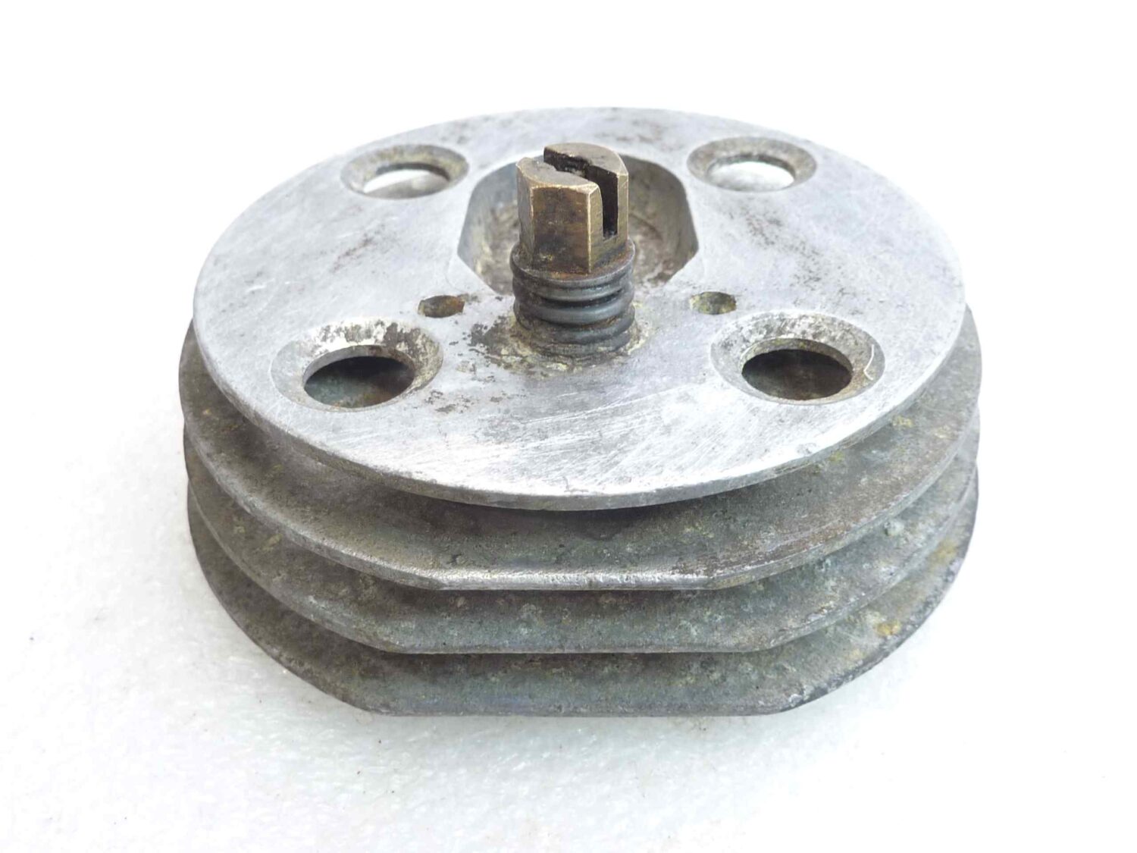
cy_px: 426
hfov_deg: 49.0
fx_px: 1248
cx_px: 568
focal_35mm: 38
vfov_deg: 37.7
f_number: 3.3
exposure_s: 1/8
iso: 125
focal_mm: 4.4
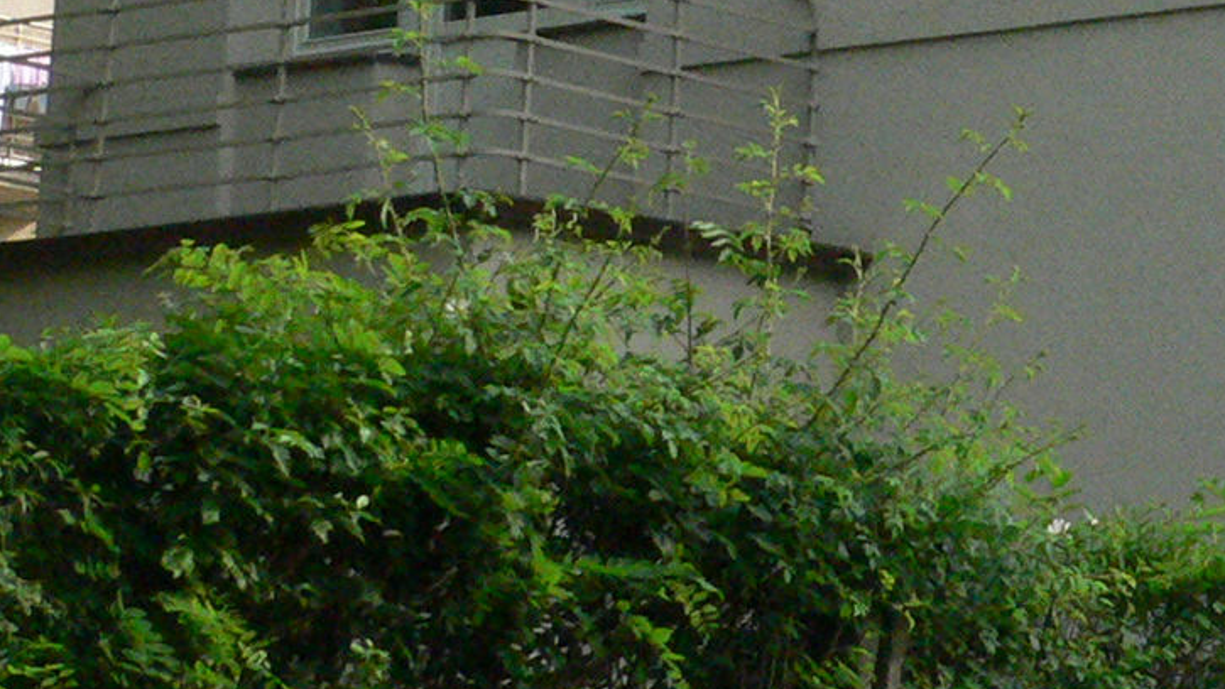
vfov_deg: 6.2
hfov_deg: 10.9
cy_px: -140
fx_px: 6302
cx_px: 1392
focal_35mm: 194
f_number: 5.6
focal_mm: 10.5
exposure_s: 1/640
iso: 400
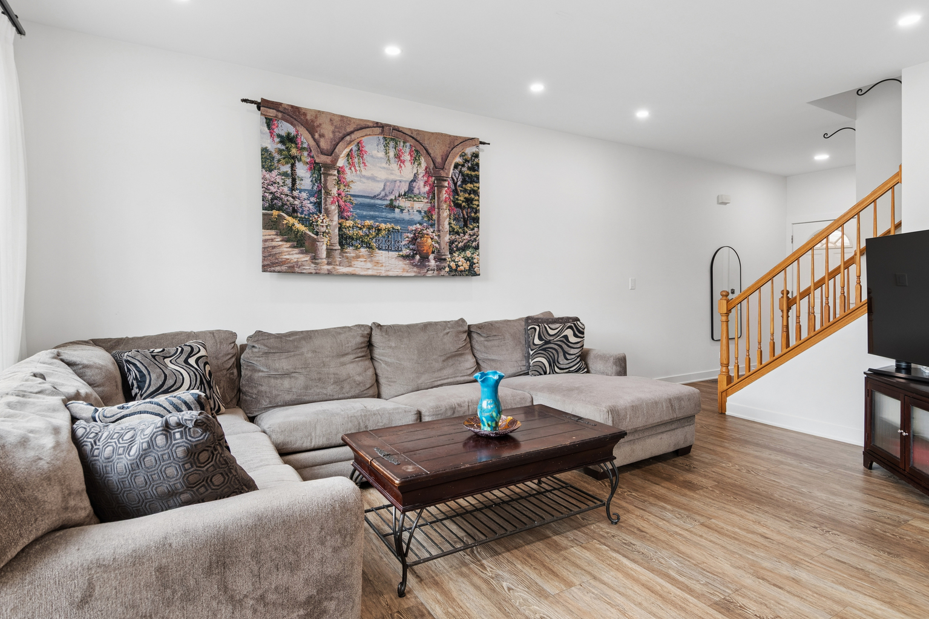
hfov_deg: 86.9
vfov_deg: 64.5
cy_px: 296
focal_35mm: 19
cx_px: 485
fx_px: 490
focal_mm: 12
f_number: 8
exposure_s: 1/15
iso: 250
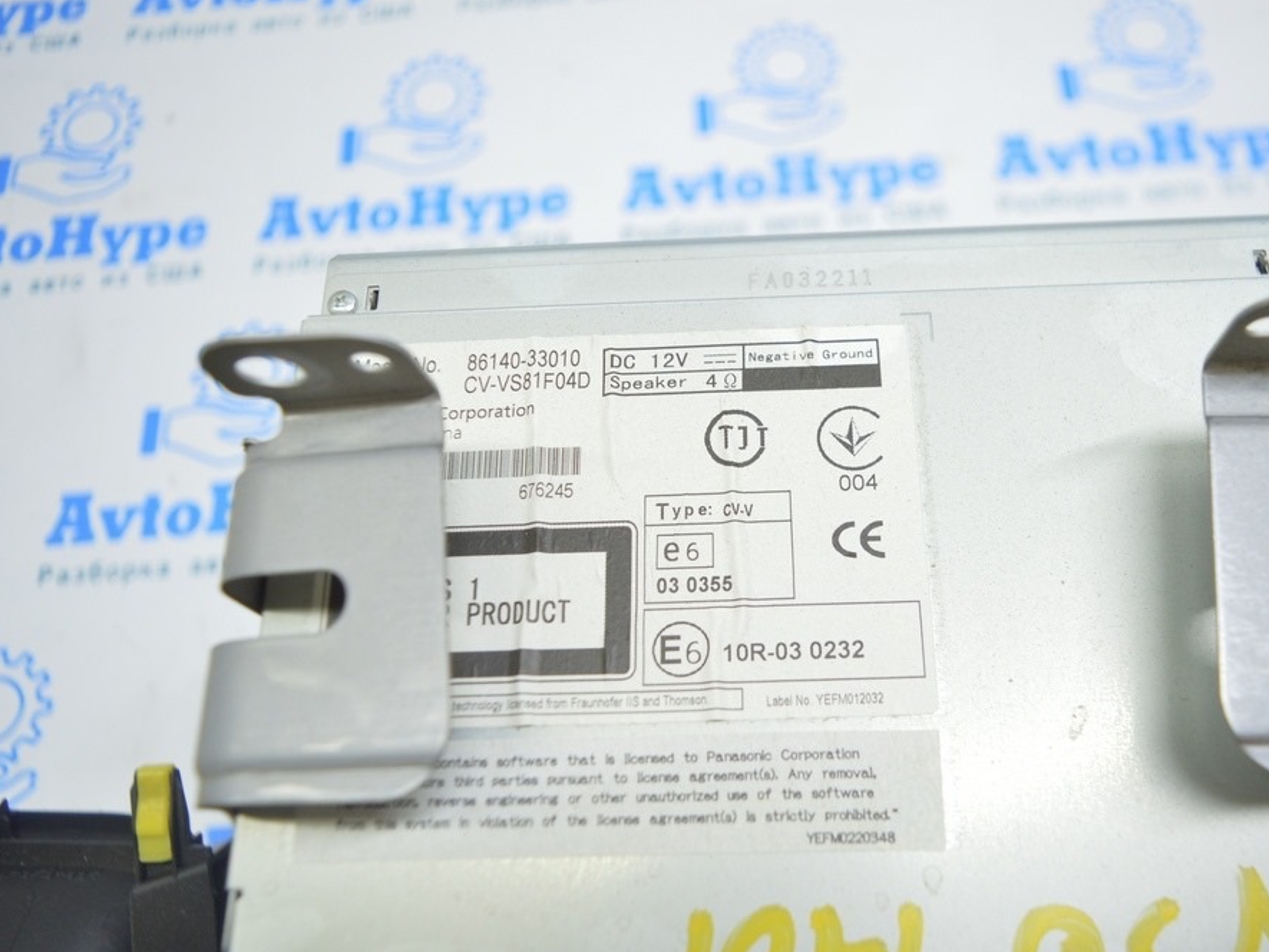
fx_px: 1100
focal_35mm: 30
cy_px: 475
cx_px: 705
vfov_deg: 46.8
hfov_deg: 59.8
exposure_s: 1/50
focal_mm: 18
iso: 400
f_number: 3.5
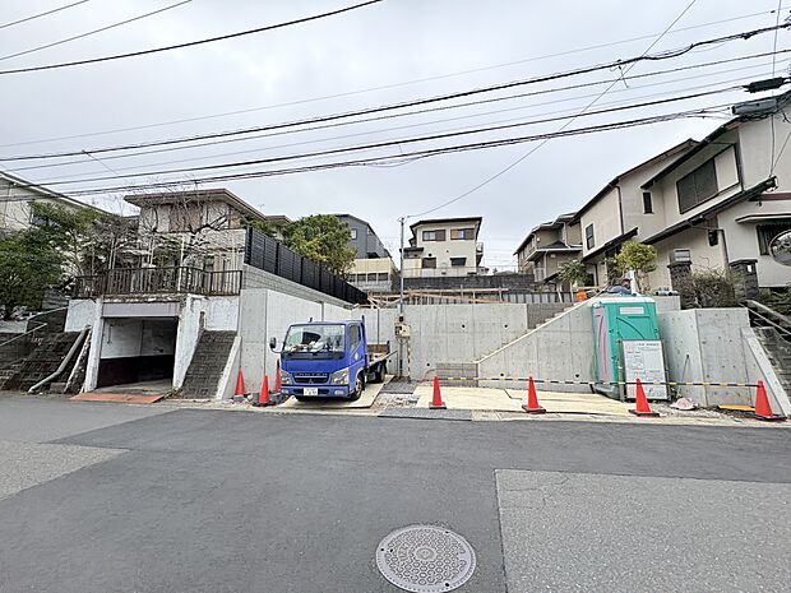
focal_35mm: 14
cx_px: 396
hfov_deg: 102.1
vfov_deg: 85.7
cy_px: 296
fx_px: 320
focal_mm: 2.22
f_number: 2.2
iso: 40
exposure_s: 1/849
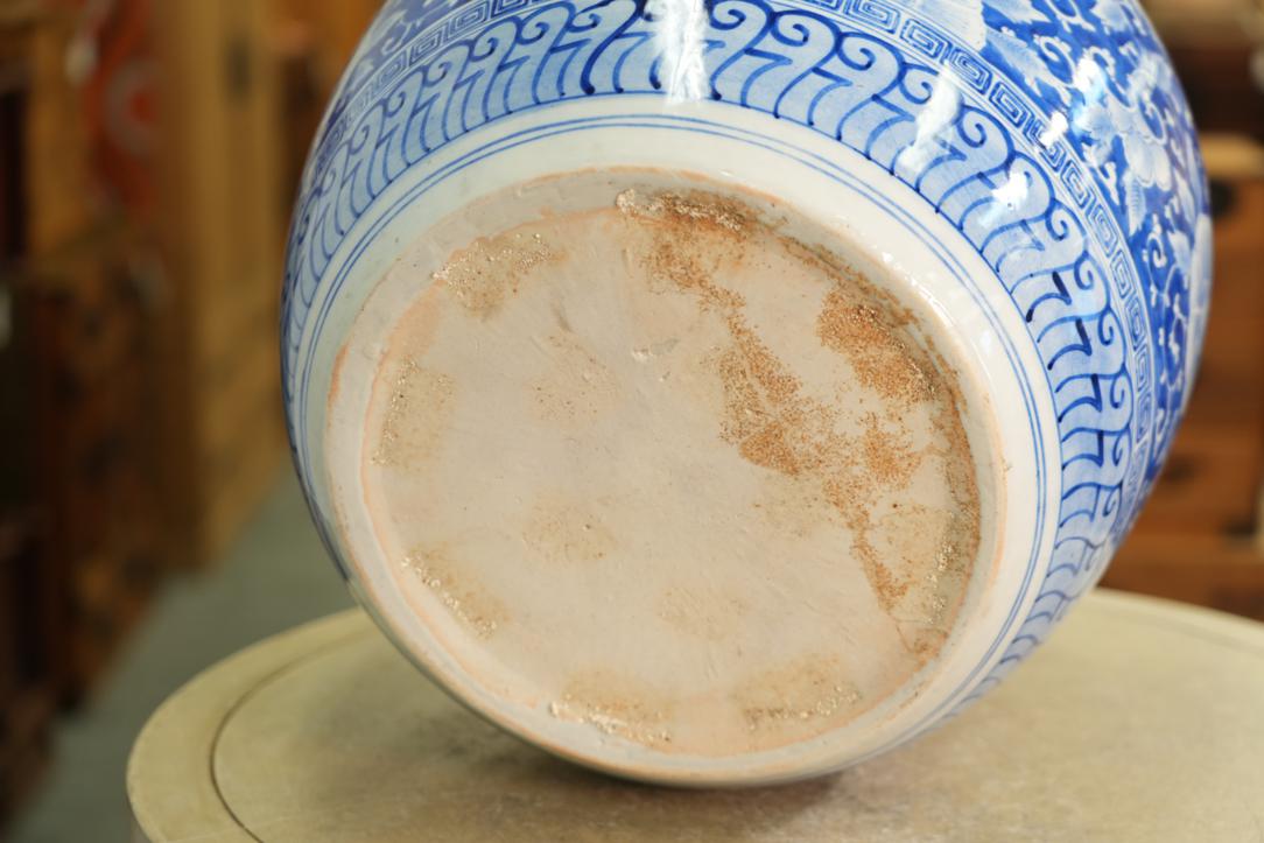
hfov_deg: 29.7
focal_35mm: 68
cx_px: 632
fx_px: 2388
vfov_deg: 20.0
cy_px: 422
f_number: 4
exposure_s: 1/80
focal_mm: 68
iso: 800
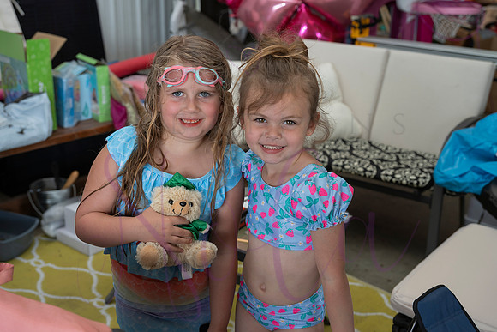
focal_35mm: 44
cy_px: 165
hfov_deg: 44.4
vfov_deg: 30.5
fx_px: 609
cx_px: 250
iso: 400
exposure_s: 1/160
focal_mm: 43
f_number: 4
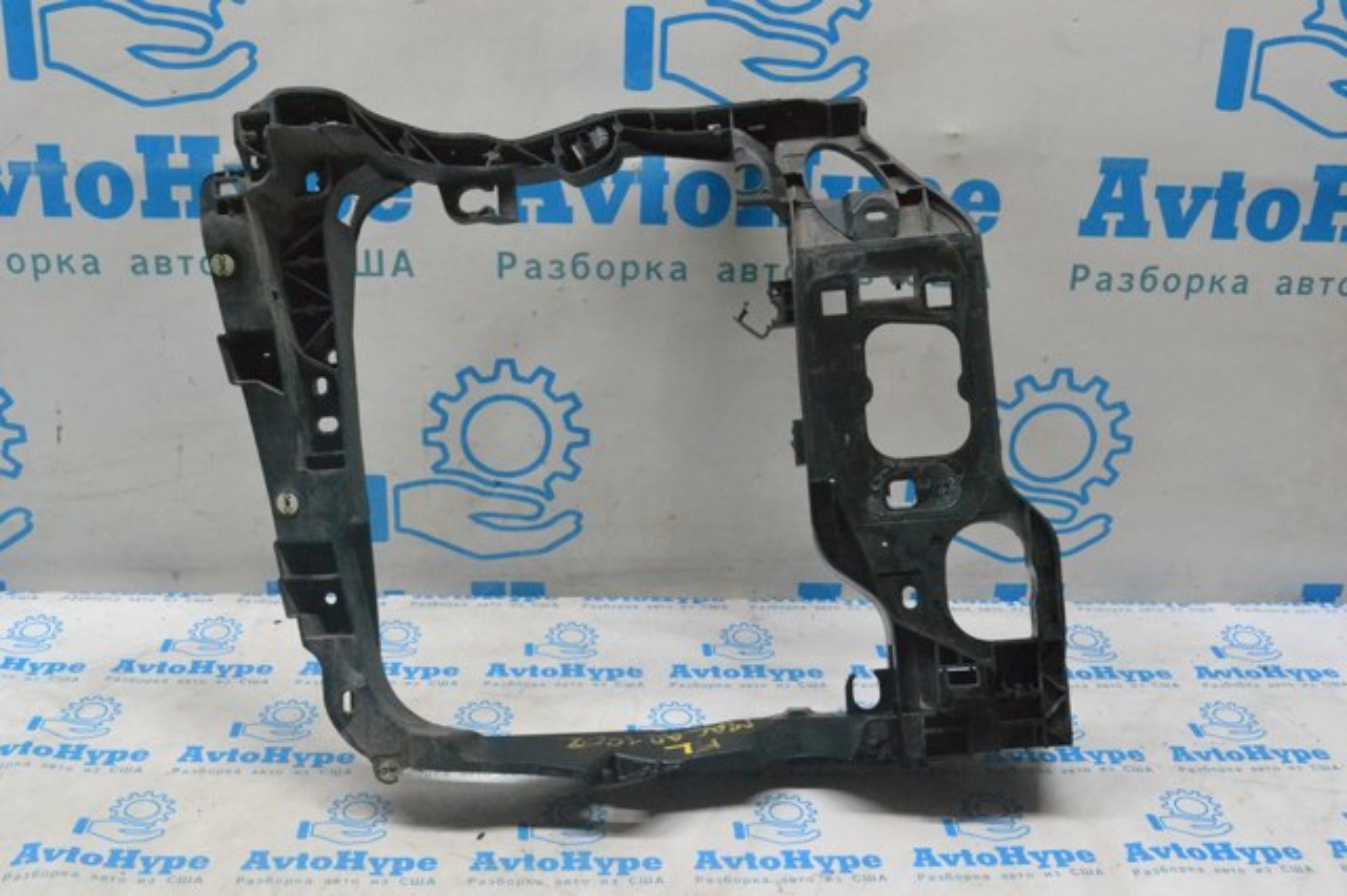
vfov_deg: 34.2
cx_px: 674
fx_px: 1458
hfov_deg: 49.6
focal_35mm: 39
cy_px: 448
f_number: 10
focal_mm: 26
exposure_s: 1/160
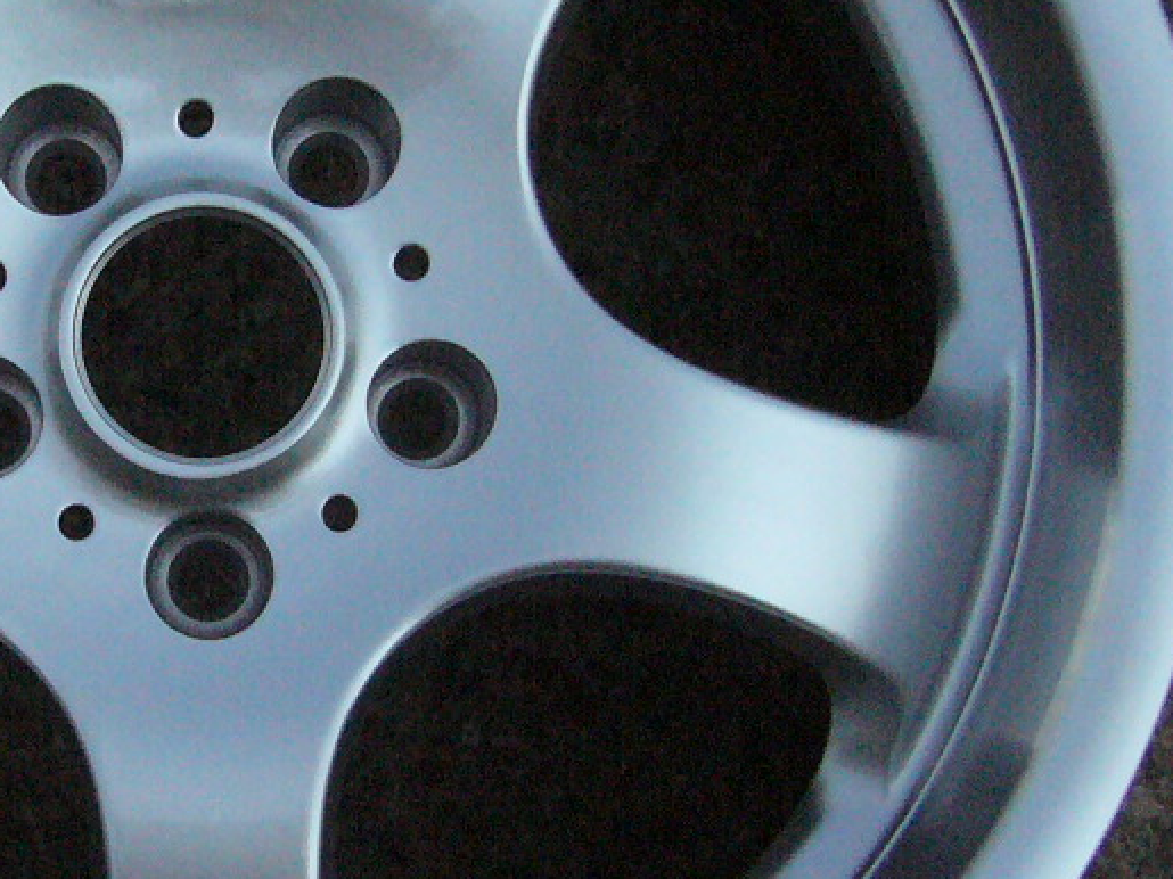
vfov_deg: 17.0
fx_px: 2947
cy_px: 392
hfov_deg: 22.2
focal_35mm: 87
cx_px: 223
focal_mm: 5.8
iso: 400
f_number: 5.6
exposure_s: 1/1000
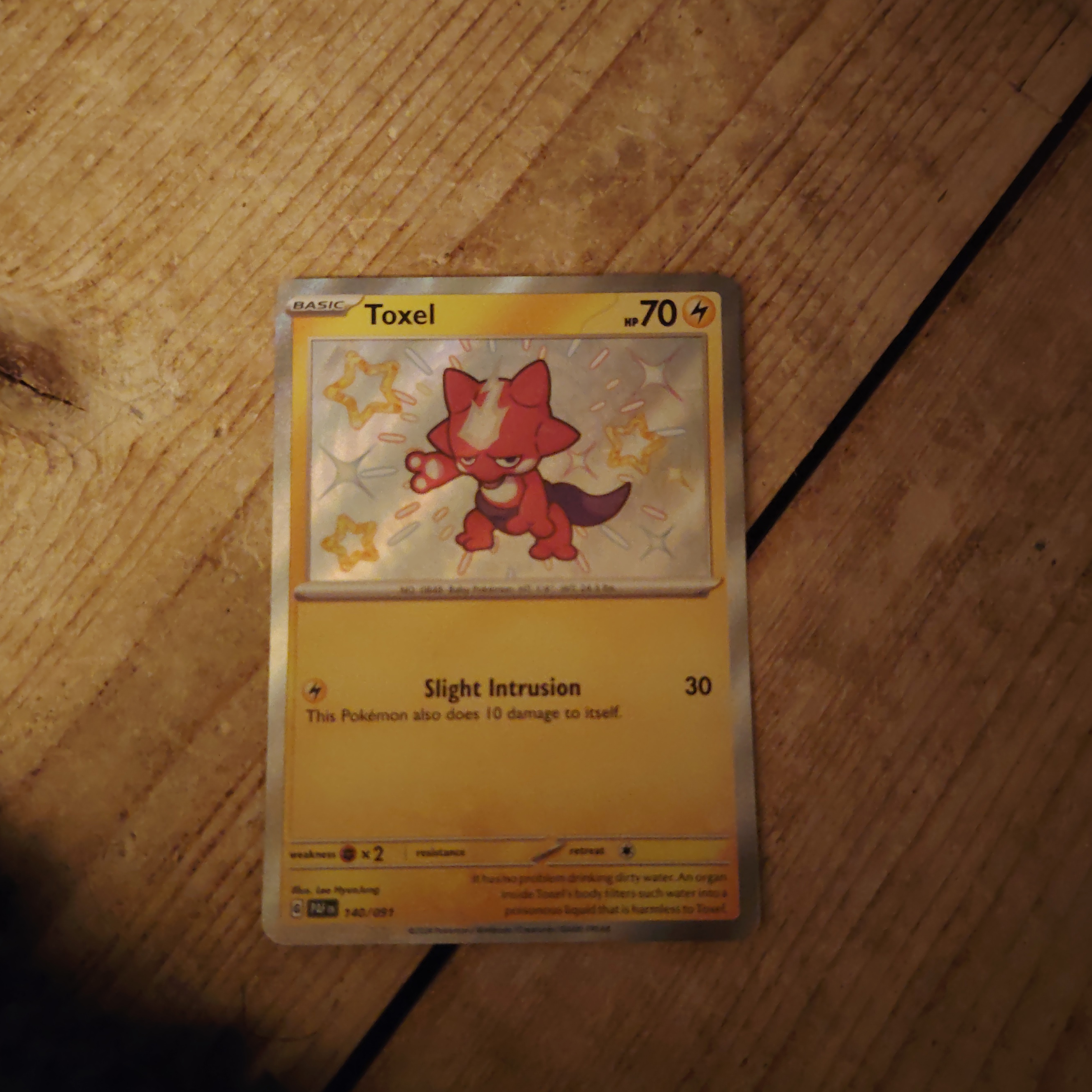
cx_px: 558
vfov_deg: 51.0
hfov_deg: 51.1
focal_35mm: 32
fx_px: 1142
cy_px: 611
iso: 3936
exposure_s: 1/8.33
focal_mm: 5.25
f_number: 1.75
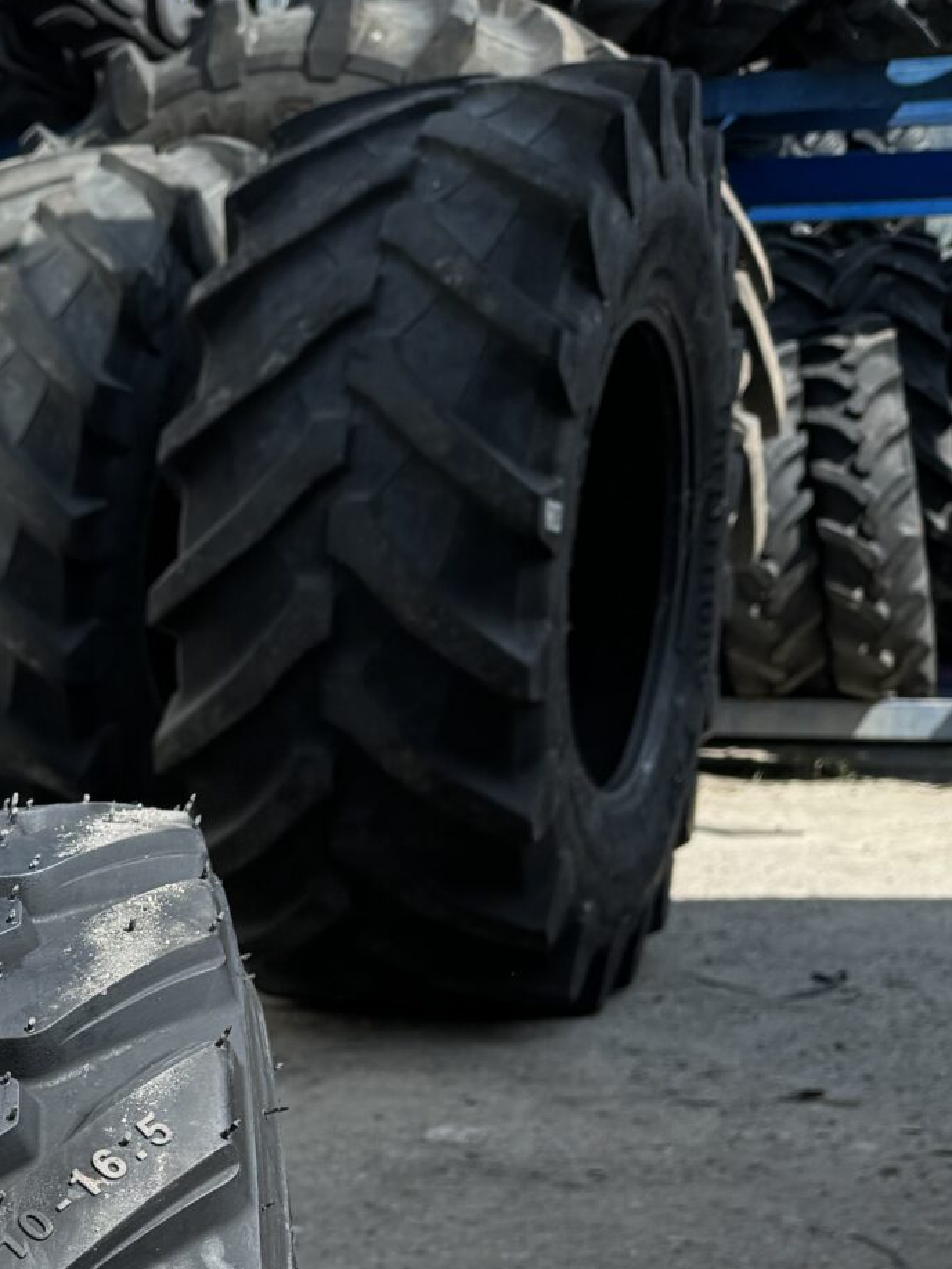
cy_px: 1312
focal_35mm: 67
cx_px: -286
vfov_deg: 27.1
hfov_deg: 20.1
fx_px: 2456
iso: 80
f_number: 1.78
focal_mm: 6.76
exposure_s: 1/2959
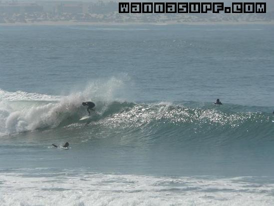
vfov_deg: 3.9
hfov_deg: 5.2
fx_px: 3009
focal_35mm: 380
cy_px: 103
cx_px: 137
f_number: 6.3
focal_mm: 62.4
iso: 100
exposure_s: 1/1000
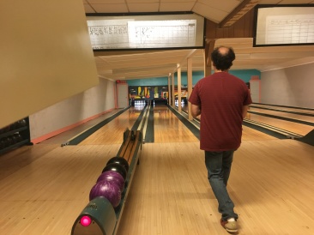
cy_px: 118
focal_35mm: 29
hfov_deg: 61.7
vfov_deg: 48.2
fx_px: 263
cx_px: 157
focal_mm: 4.15
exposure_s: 1/30
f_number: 2.2
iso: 125
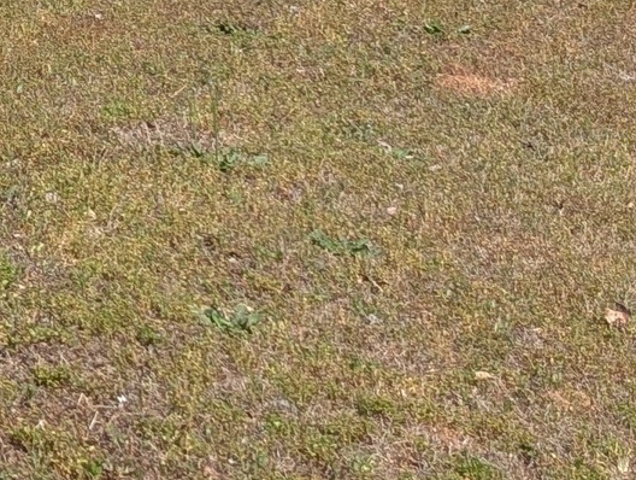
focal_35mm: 139
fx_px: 2558
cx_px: -1129
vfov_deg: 9.8
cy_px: -549
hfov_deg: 10.8
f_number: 1.68
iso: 18
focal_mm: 6.9
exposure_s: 1/822
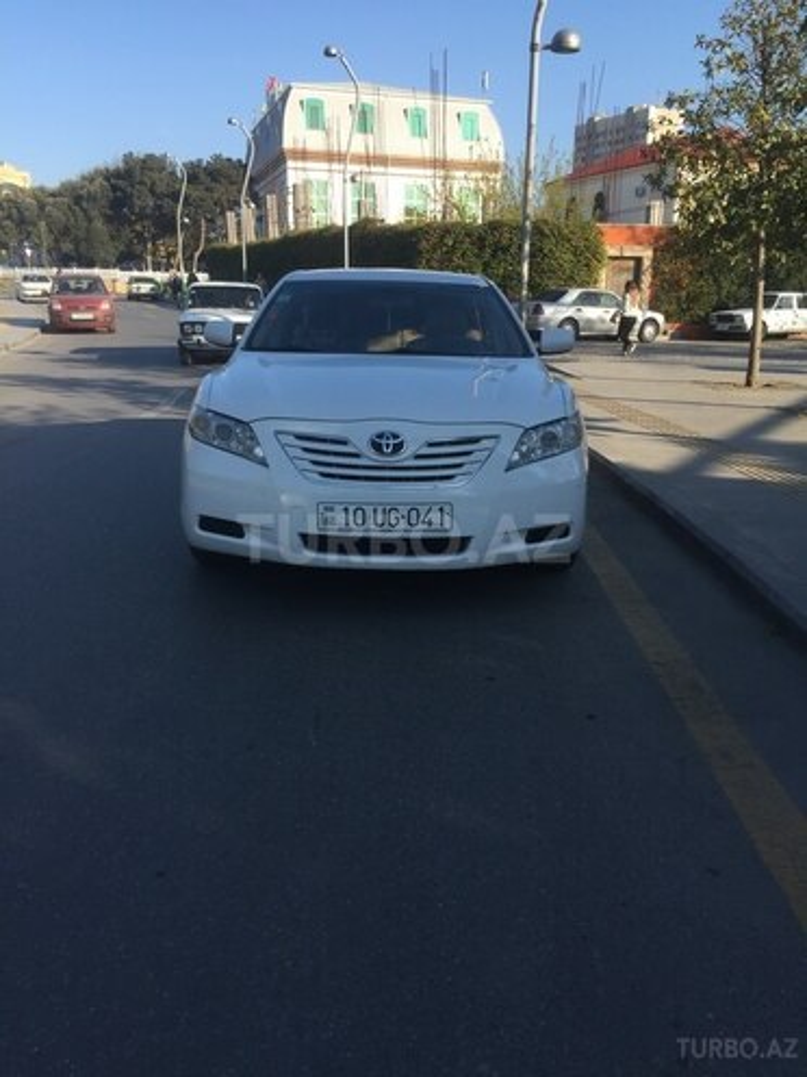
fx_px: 901
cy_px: 538
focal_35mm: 29
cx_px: 404
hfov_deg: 48.2
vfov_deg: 61.7
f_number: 2.2
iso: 32
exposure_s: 1/989
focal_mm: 4.15
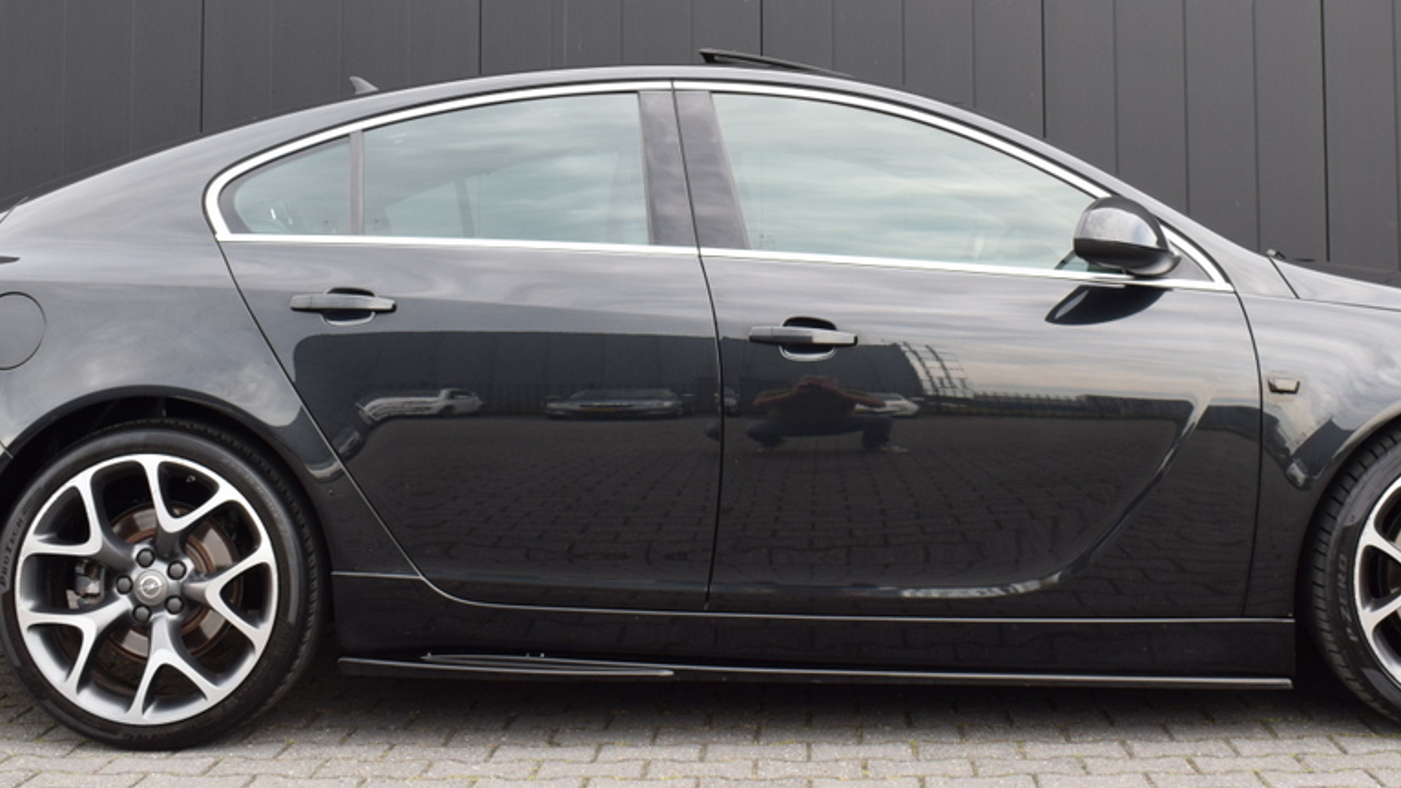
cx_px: 784
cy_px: 104
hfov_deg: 38.4
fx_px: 2006
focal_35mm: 54
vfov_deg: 21.8
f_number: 6.3
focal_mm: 22
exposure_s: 1/160
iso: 400
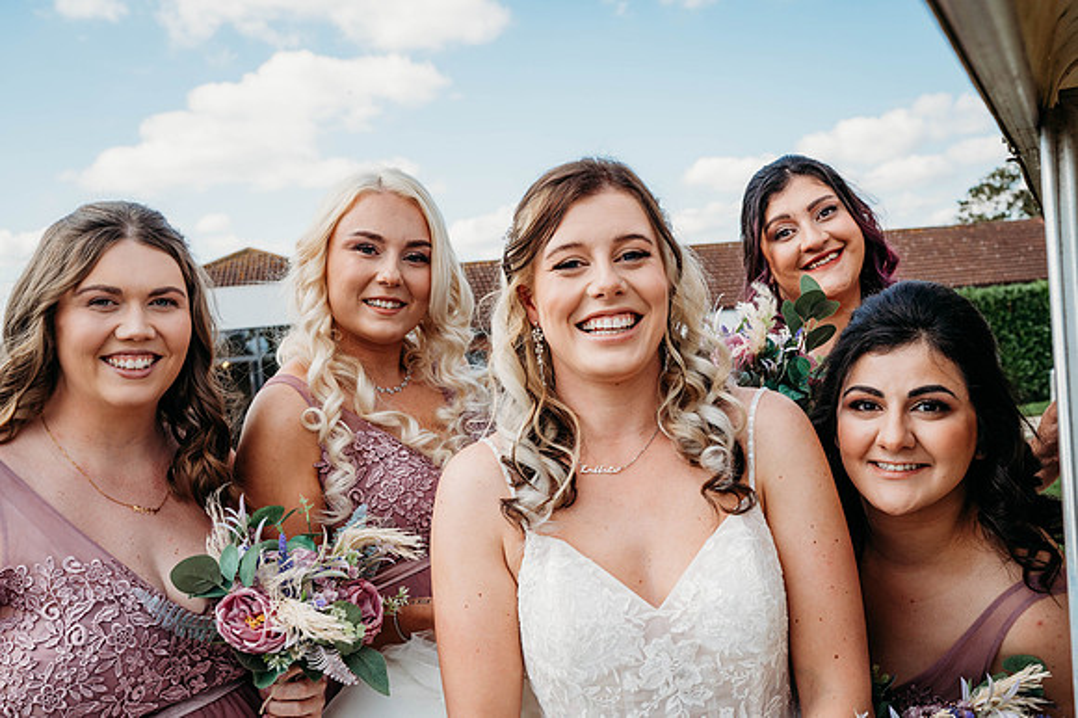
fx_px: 1047
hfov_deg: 54.5
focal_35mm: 35
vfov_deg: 37.8
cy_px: 359
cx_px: 539
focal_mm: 35
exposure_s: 1/1600
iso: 400
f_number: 6.3
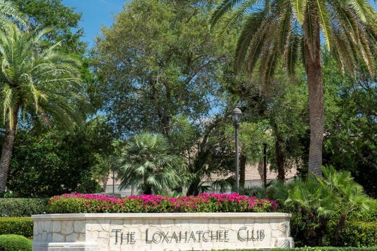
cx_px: 247
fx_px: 849
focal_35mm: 81
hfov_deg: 24.9
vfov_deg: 16.8
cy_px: 83
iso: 100
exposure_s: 1/125
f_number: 5.6
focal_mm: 33
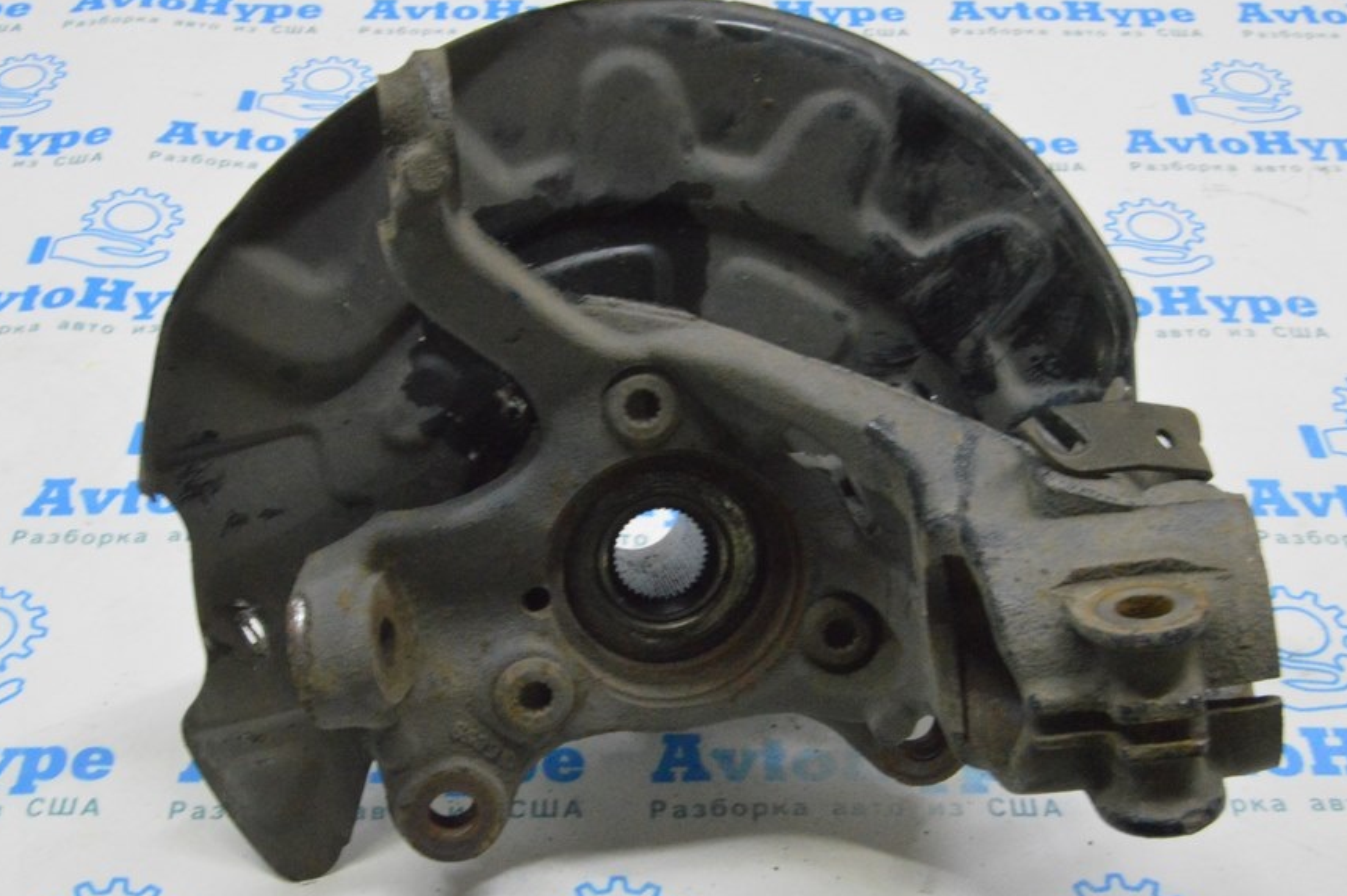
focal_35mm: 50
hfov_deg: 39.6
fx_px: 1869
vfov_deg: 26.9
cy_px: 464
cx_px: 678
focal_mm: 28
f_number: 20
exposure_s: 1/20
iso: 6400
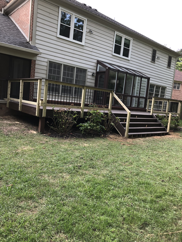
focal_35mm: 28
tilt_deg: -4.9
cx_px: 91
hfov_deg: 49.7
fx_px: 196
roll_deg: -4.5
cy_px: 121
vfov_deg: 63.4
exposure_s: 1/120
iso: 32
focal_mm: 3.99
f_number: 1.8
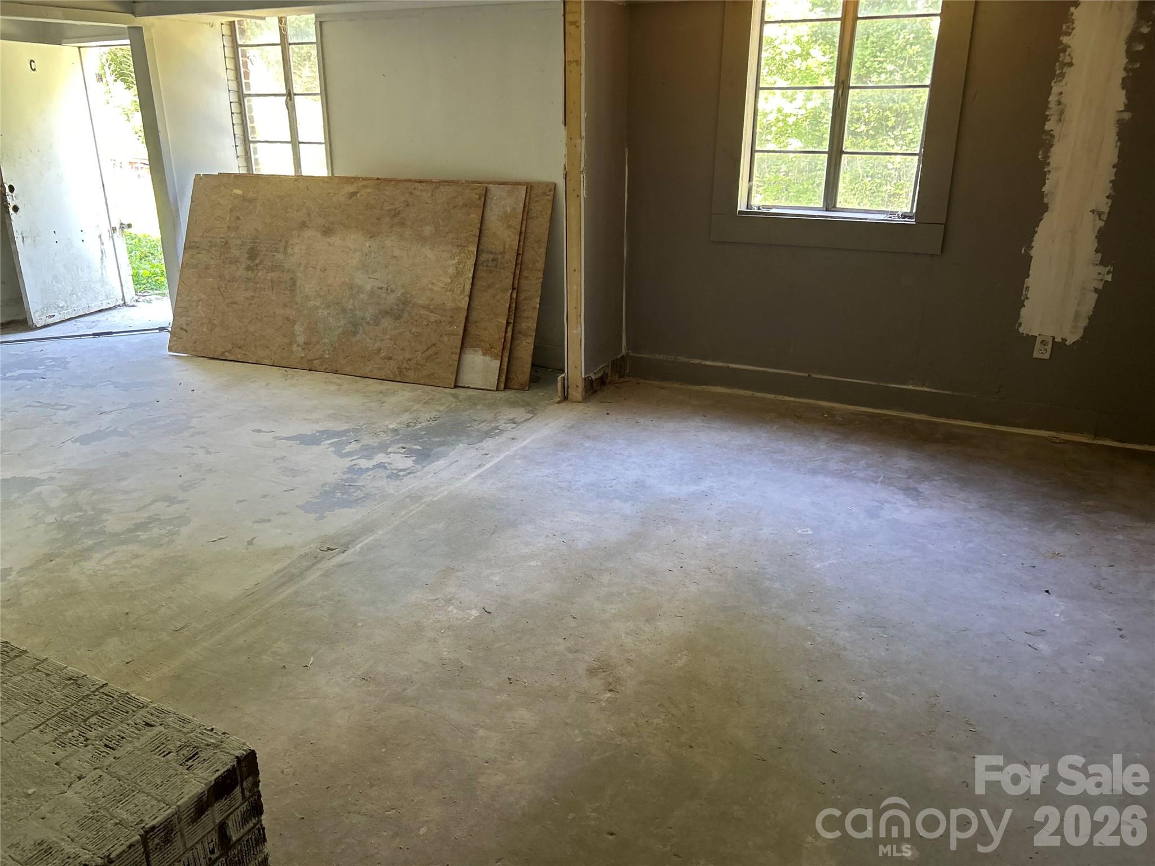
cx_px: 578
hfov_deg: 67.3
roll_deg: +0.7
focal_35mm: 26
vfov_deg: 53.1
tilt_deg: -20.2
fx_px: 868
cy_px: 433
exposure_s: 1/60
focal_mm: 5.7
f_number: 1.5
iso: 250
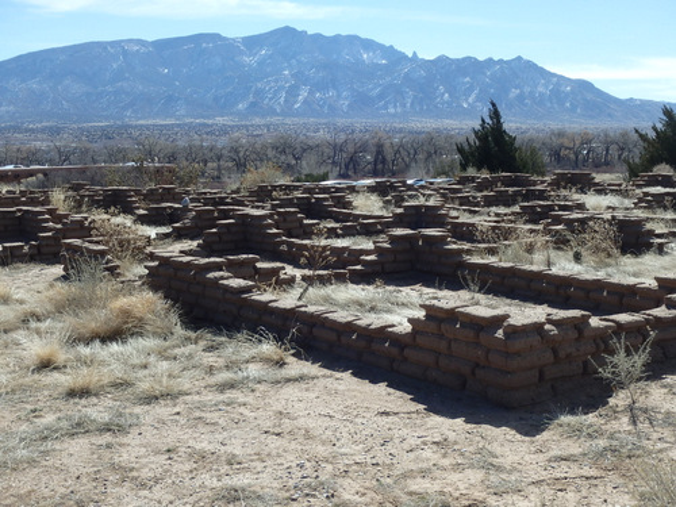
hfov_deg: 38.9
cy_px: 254
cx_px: 338
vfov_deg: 29.7
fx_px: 957
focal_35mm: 49
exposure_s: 1/640
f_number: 4.9
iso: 125
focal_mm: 8.8
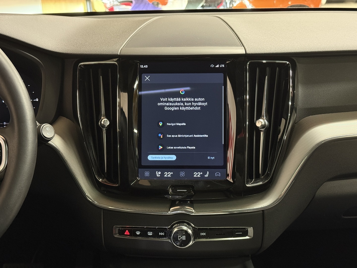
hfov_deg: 39.7
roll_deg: +1.3
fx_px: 495
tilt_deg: -18.8
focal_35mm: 48
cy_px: 134
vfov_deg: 30.3
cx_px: 178
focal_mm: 6.76
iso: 500
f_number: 1.78
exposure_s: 1/40
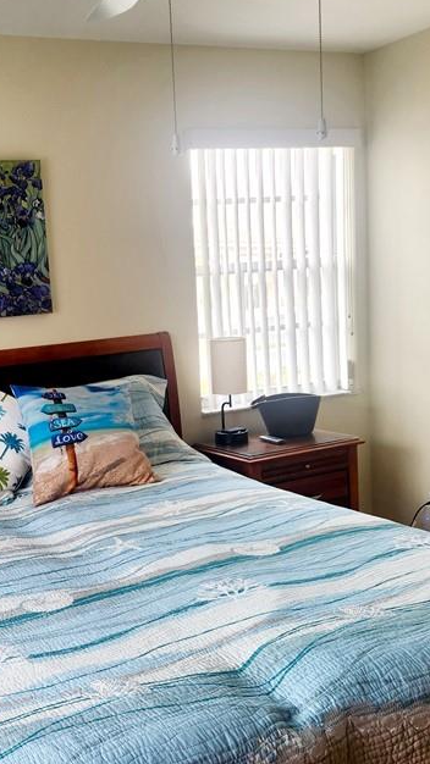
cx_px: 81
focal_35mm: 41
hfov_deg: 28.3
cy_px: 414
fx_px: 831
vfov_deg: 49.3
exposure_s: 1/182
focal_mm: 5.4
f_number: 1.8
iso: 50
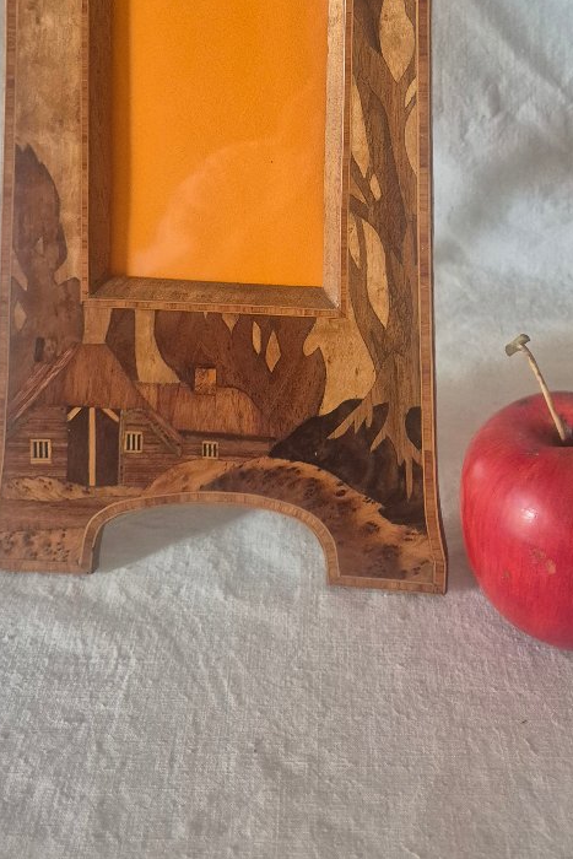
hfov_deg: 32.6
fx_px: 978
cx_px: 325
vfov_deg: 44.7
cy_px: 155
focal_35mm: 41
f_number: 1.8
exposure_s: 1/100
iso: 1000
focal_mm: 5.4
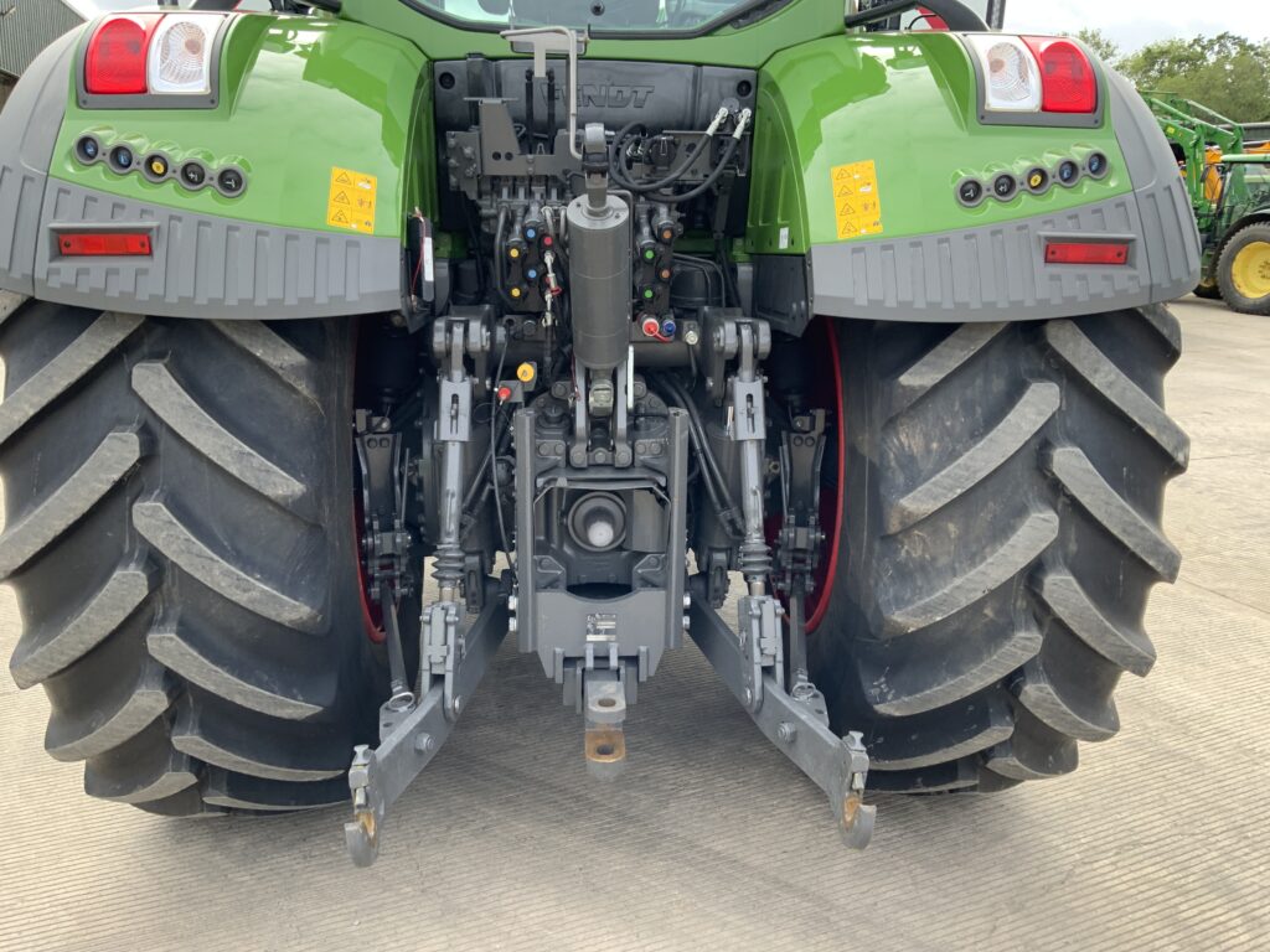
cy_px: 476
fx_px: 1064
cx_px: 635
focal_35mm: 29
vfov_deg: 48.2
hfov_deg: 61.7
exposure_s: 1/186
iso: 16
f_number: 1.8
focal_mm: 3
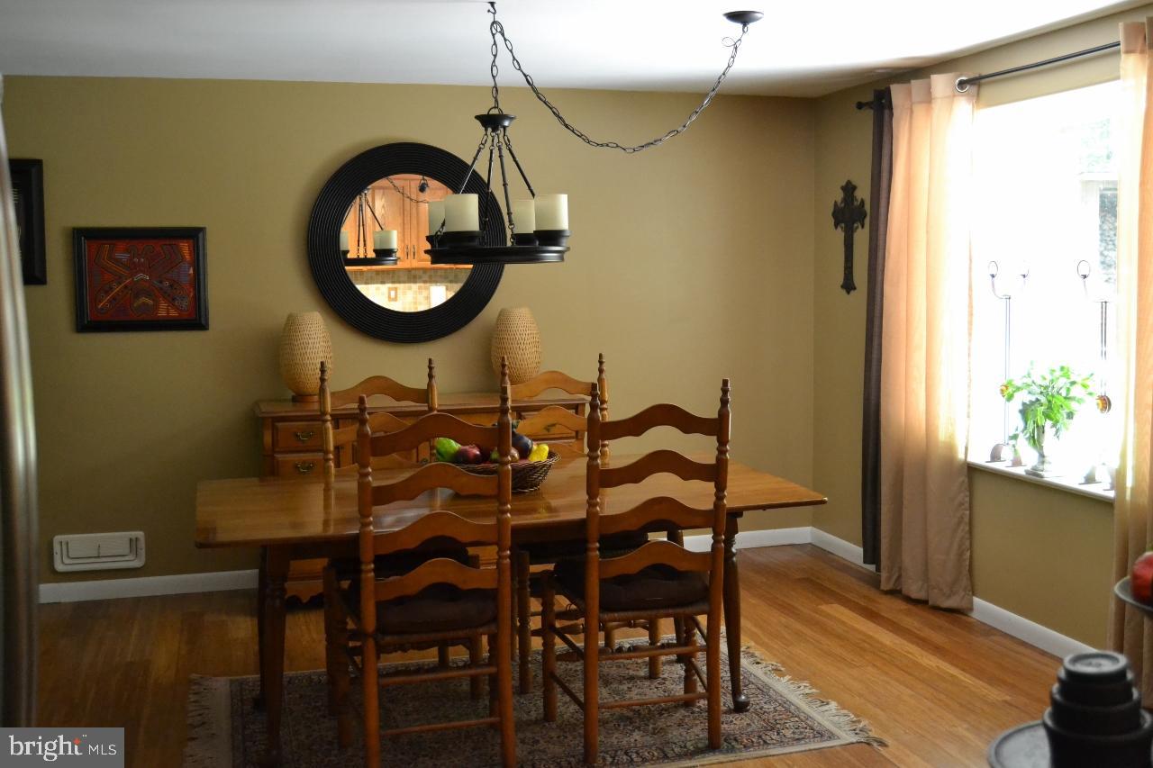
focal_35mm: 36
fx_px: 1153
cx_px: 576
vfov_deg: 36.9
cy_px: 384
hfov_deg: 53.1
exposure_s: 1/60
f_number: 3.8
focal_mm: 24
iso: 2800
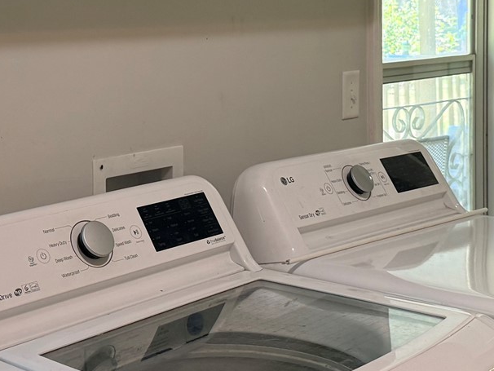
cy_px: 32
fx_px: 1085
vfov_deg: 19.0
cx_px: 161
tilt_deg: -1.5
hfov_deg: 25.5
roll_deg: +0.3
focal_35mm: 76
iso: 200
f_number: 1.78
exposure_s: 1/120
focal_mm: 6.76
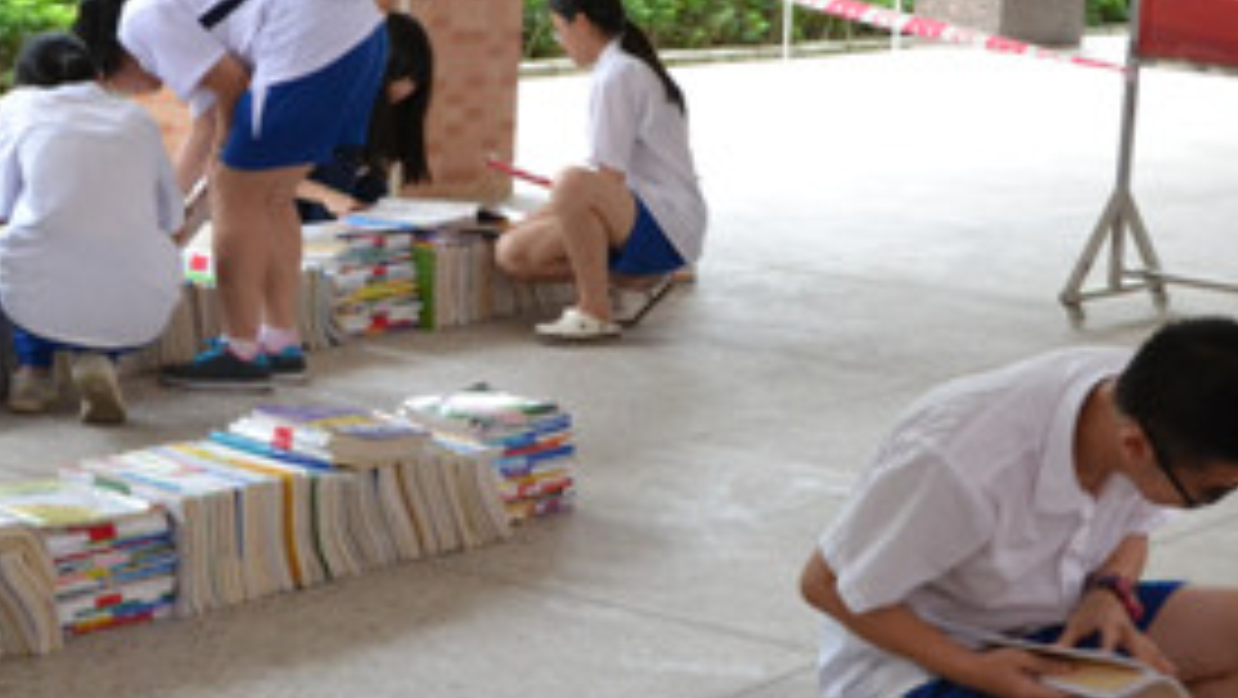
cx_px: 644
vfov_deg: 12.6
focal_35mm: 96
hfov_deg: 22.2
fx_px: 3153
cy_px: 288
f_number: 6.3
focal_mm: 28
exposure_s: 1/100
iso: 2200
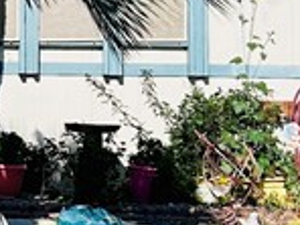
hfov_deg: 10.6
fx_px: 1560
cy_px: 18
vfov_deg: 8.2
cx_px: -168
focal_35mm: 180
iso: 50
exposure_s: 1/5882
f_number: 1.5
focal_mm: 5.7
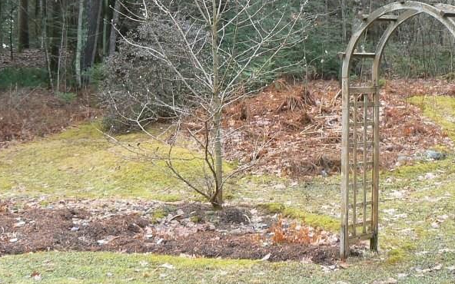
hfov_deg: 31.0
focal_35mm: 66
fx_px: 818
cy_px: 117
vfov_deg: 19.7
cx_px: 189
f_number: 4
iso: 80
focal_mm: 6
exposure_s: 1/60
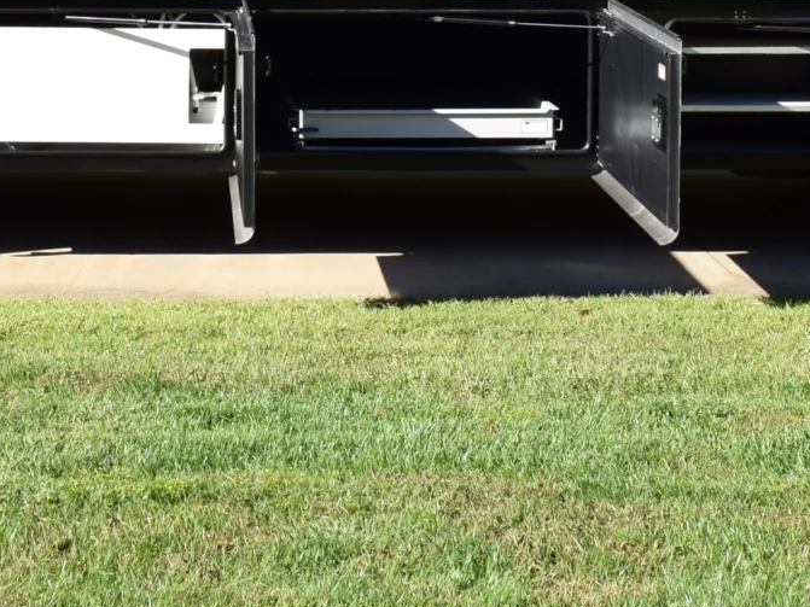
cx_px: 203
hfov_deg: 17.8
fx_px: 2573
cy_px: -355
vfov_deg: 12.6
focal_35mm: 110
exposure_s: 1/250
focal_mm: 20
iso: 220
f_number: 8
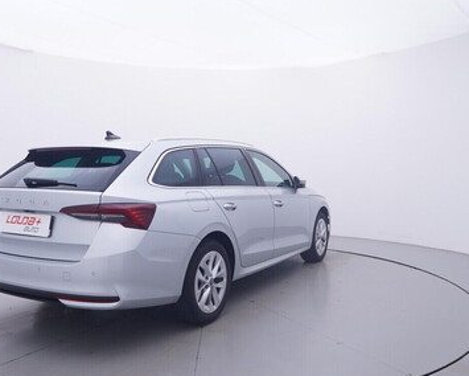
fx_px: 454
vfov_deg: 44.9
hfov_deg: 54.6
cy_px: 193
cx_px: 220
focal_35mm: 33
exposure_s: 1/80
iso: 200
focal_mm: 15
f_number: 5
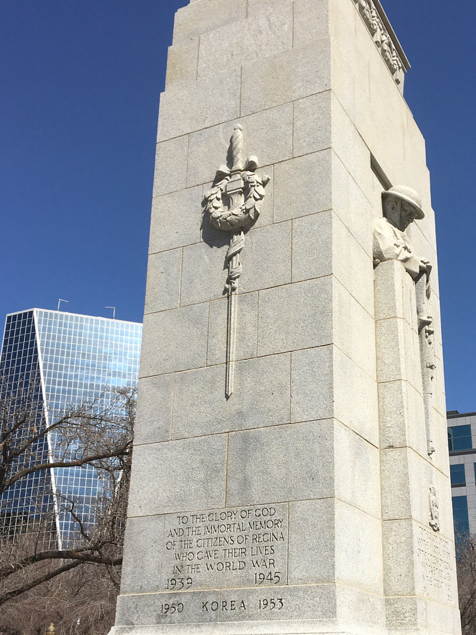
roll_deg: -0.3
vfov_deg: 42.8
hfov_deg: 32.6
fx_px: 807
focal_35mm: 44
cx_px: 311
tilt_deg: +21.2
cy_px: 379
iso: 25
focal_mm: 4.15
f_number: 2.2
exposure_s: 1/2564
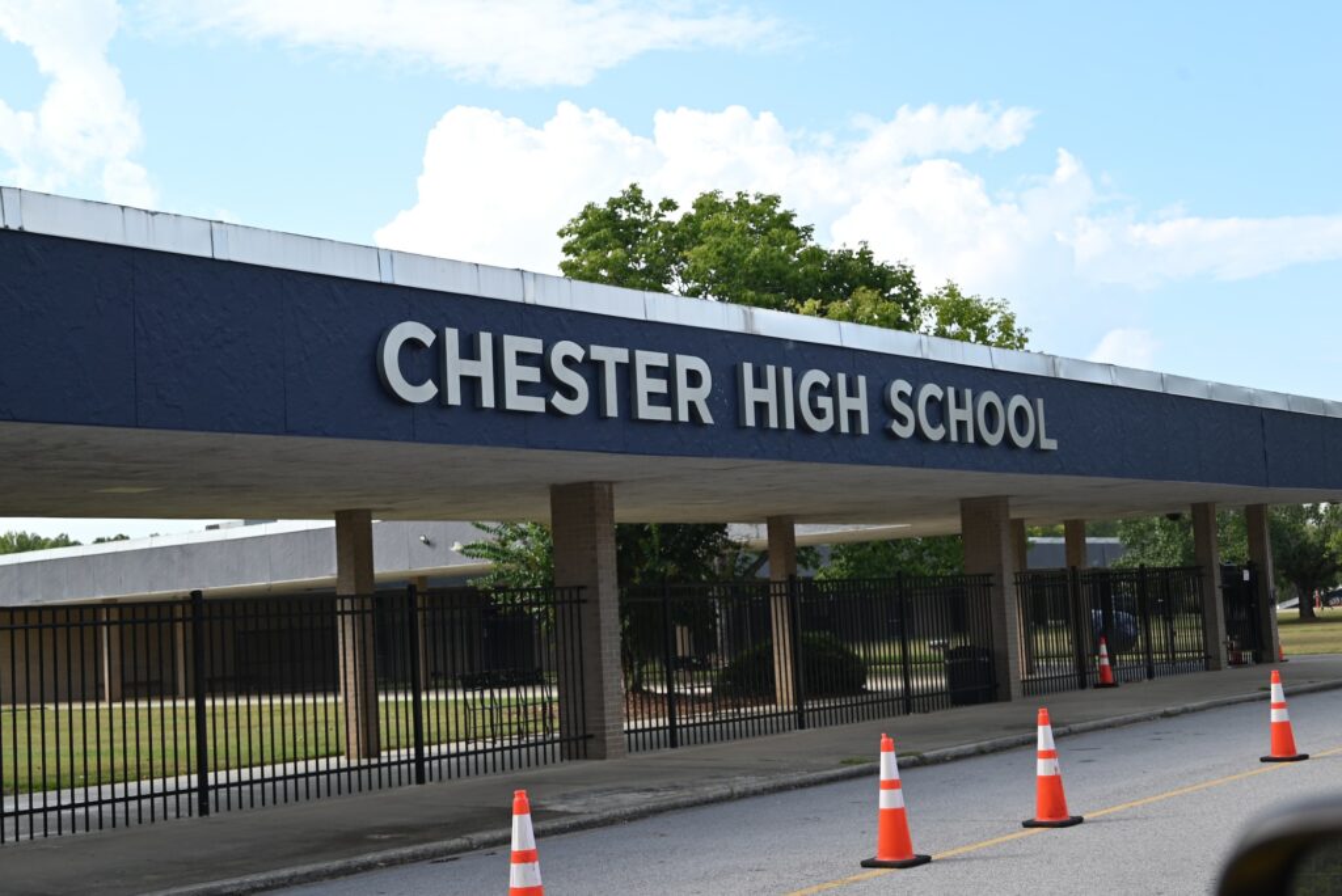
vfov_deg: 28.1
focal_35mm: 48
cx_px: 671
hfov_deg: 41.1
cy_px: 448
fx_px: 1790
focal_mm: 48
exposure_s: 1/250
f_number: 6.3
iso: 125
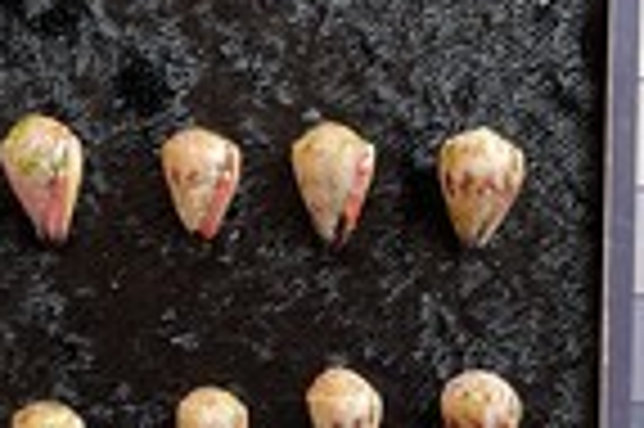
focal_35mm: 74
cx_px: 338
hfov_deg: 27.4
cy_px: 408
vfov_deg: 18.0
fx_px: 1322
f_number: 1.8
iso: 50
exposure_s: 1/120
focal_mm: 3
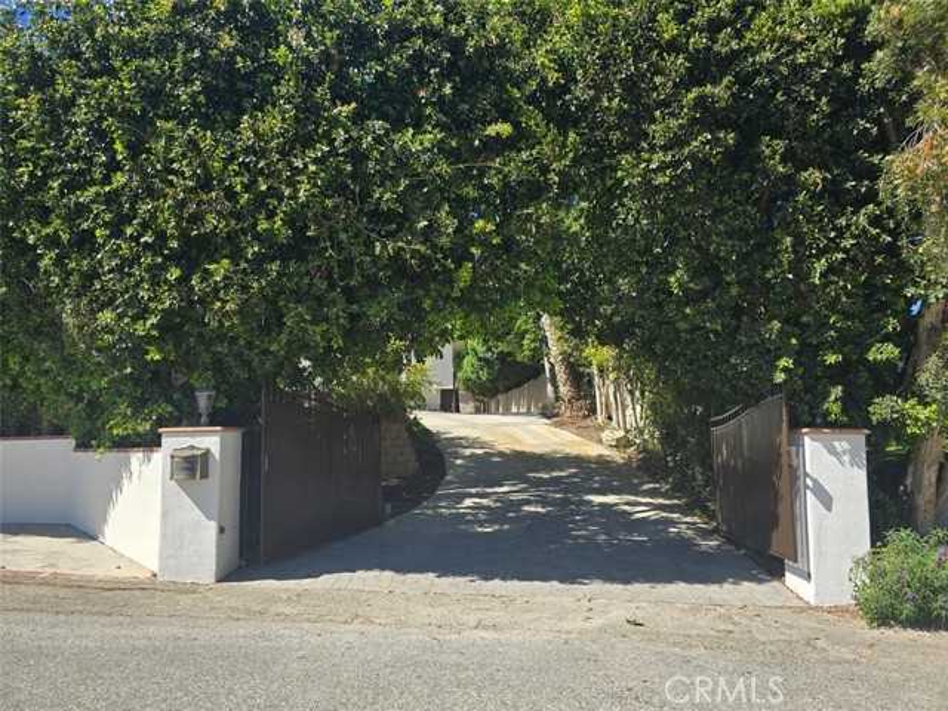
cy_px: 356
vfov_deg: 58.9
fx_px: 630
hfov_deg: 73.9
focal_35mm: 23
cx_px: 474
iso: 12
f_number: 1.7
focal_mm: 6.3
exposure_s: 1/430
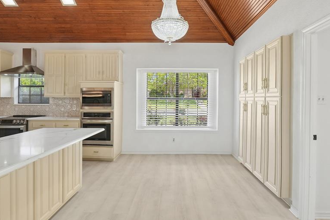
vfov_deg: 61.9
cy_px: 104
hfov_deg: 83.9
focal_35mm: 20
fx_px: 183
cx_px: 176
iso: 640
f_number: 5
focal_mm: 15
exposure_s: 1/60
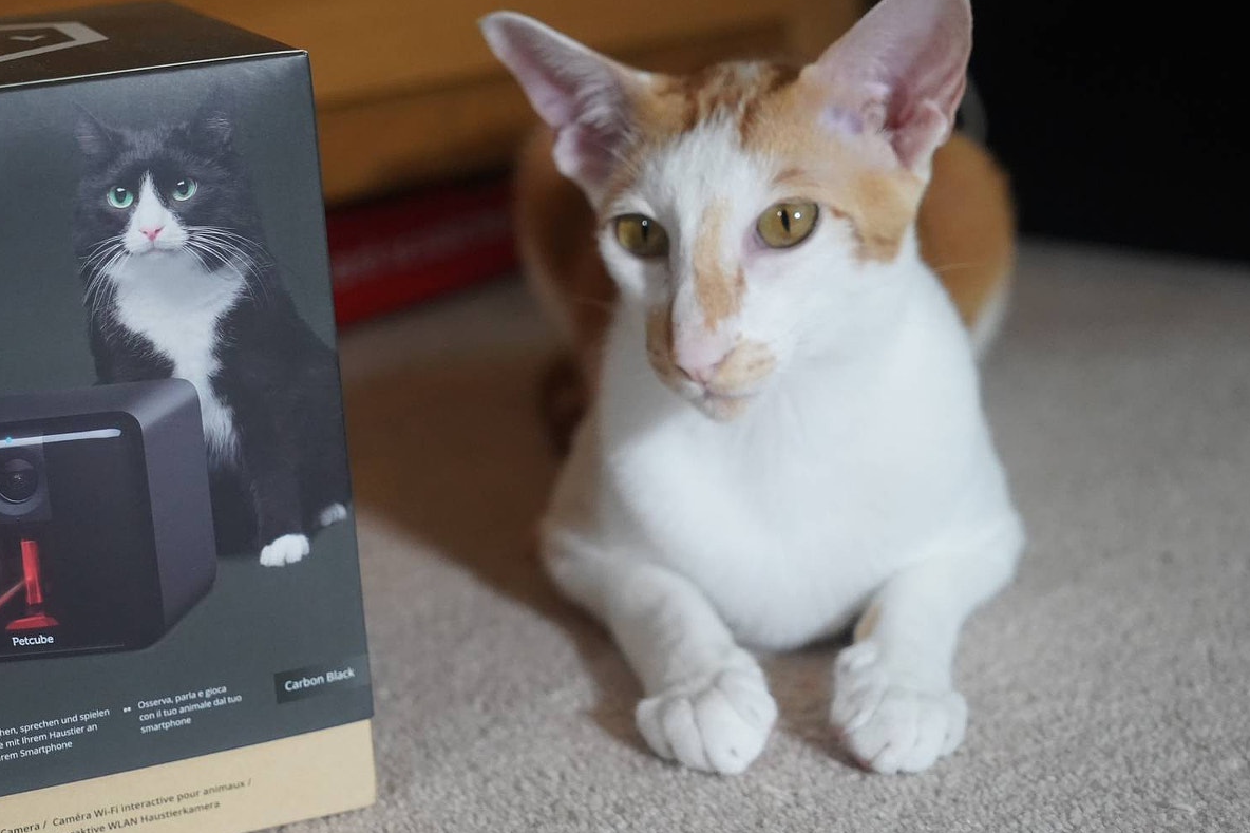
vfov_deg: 18.7
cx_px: 512
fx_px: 2534
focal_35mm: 73
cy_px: 412
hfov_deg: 27.7
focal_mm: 54
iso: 4000
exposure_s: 1/160
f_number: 4
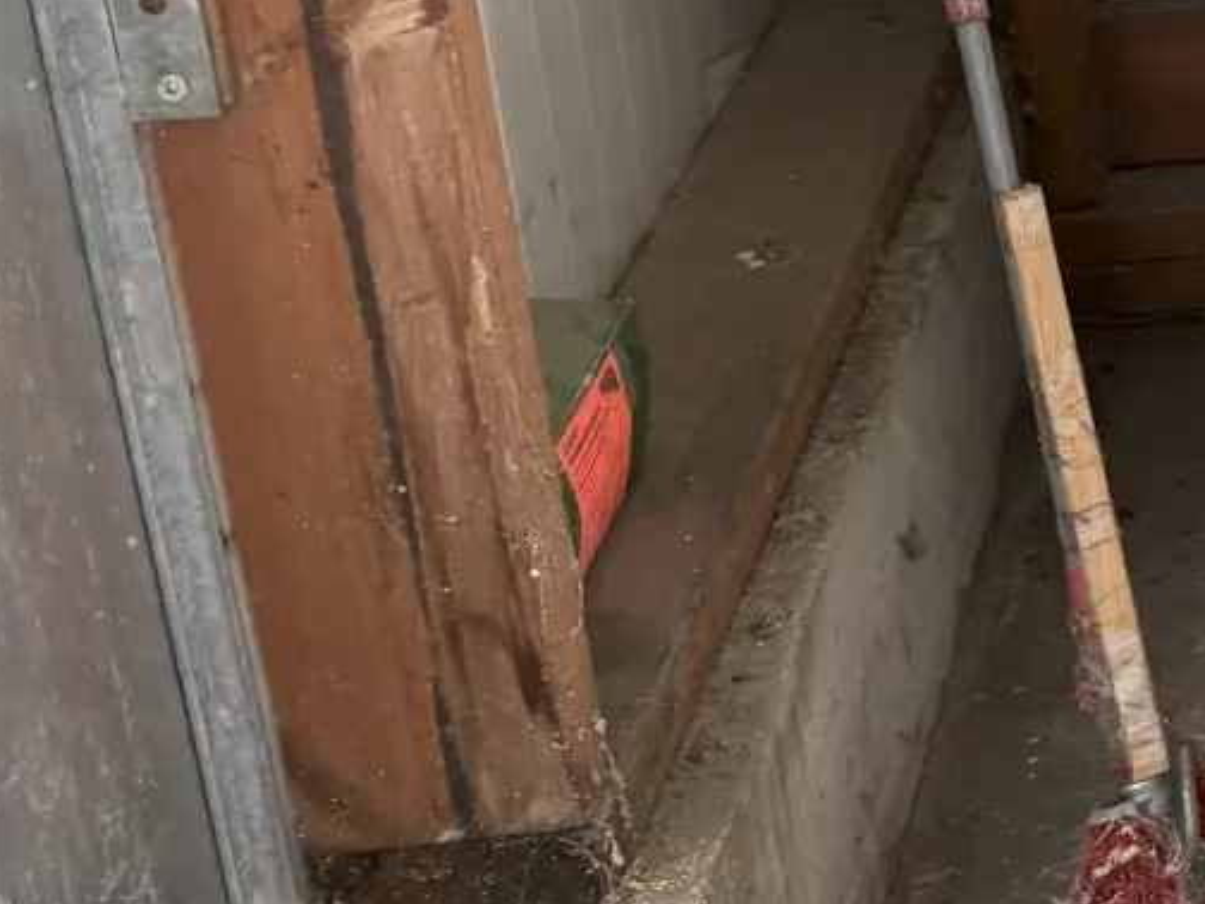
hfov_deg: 16.7
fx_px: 3446
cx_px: 2128
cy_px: 33
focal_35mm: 99
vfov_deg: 14.7
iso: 50
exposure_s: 1/121
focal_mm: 5.96
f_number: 1.6
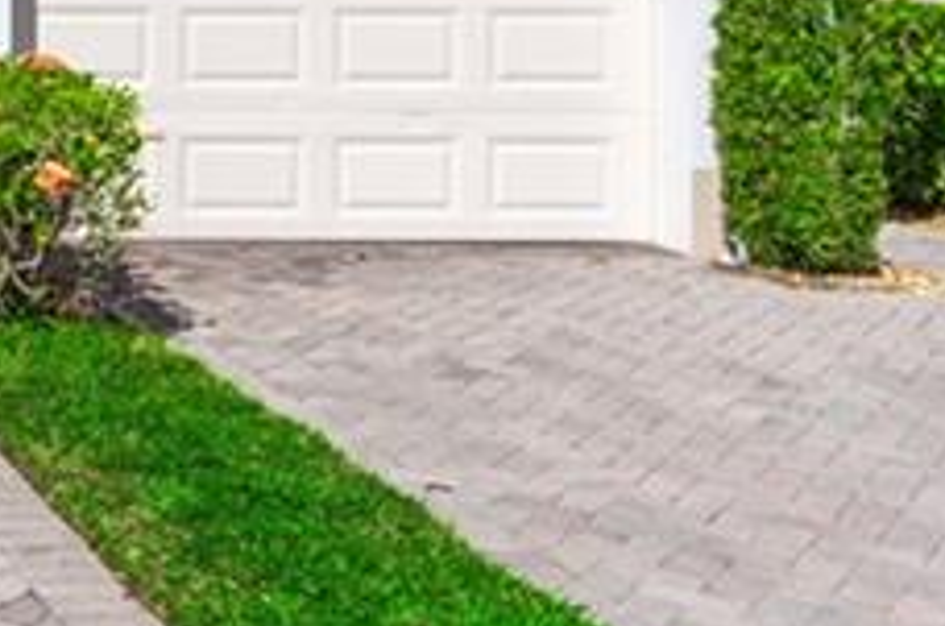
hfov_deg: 22.0
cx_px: -564
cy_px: -44
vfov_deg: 18.2
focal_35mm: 72
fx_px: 1886
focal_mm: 16
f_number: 9
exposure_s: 1/800
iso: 200
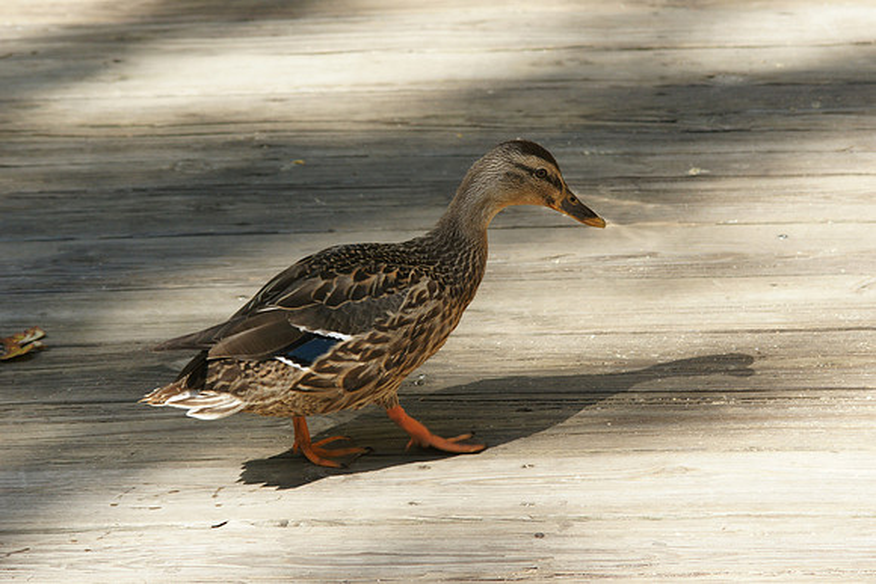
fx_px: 4746
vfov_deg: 7.0
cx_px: 438
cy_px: 292
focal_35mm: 195
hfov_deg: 10.5
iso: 320
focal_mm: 130
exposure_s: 1/200
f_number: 8
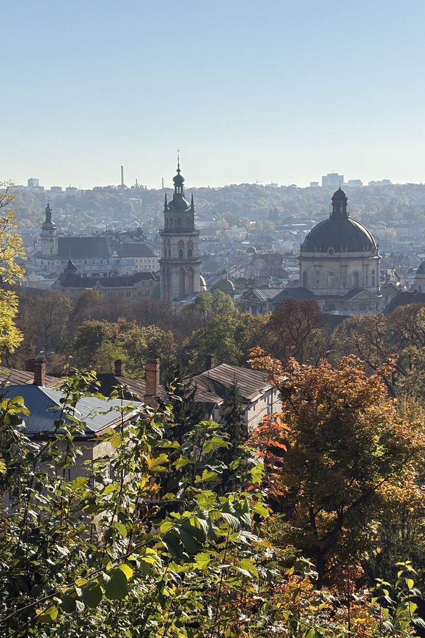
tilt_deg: -5.5
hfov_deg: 18.6
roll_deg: +0.1
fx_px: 1293
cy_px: 322
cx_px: 281
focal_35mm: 73
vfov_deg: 27.7
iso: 40
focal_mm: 5.96
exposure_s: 1/4329
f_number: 1.6
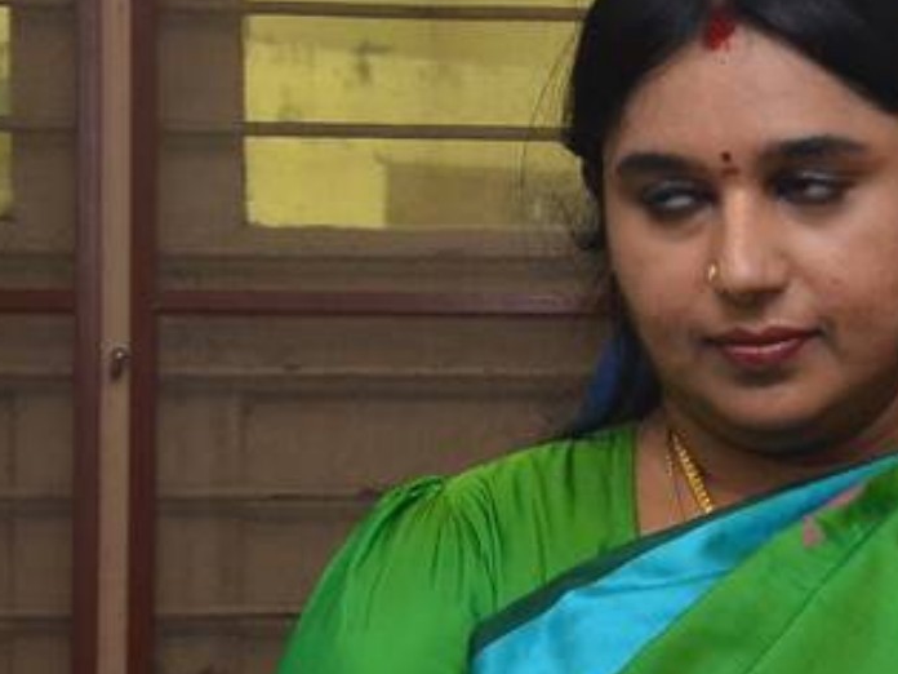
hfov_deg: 10.6
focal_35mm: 178
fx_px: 4618
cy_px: 394
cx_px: 1443
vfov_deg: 8.3
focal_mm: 38
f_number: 7.1
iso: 1600
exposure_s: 1/125
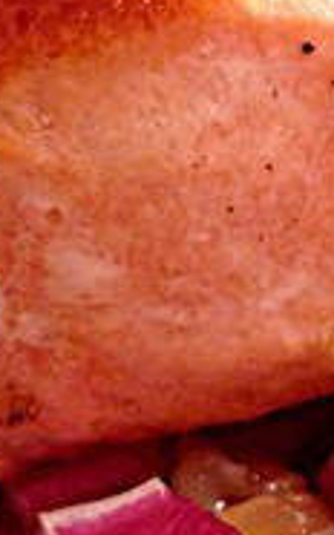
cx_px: 484
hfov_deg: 9.1
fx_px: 2057
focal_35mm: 141
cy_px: 14
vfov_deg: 14.6
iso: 100
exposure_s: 1/20
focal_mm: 4.12
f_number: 2.4
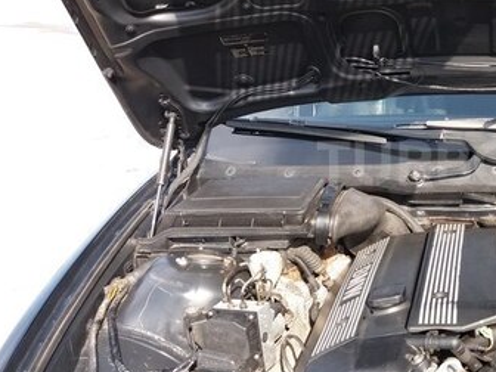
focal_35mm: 55
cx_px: 468
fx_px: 788
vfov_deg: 26.5
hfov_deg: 32.7
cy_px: 163
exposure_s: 1/362
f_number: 1.9
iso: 64
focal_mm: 3.7
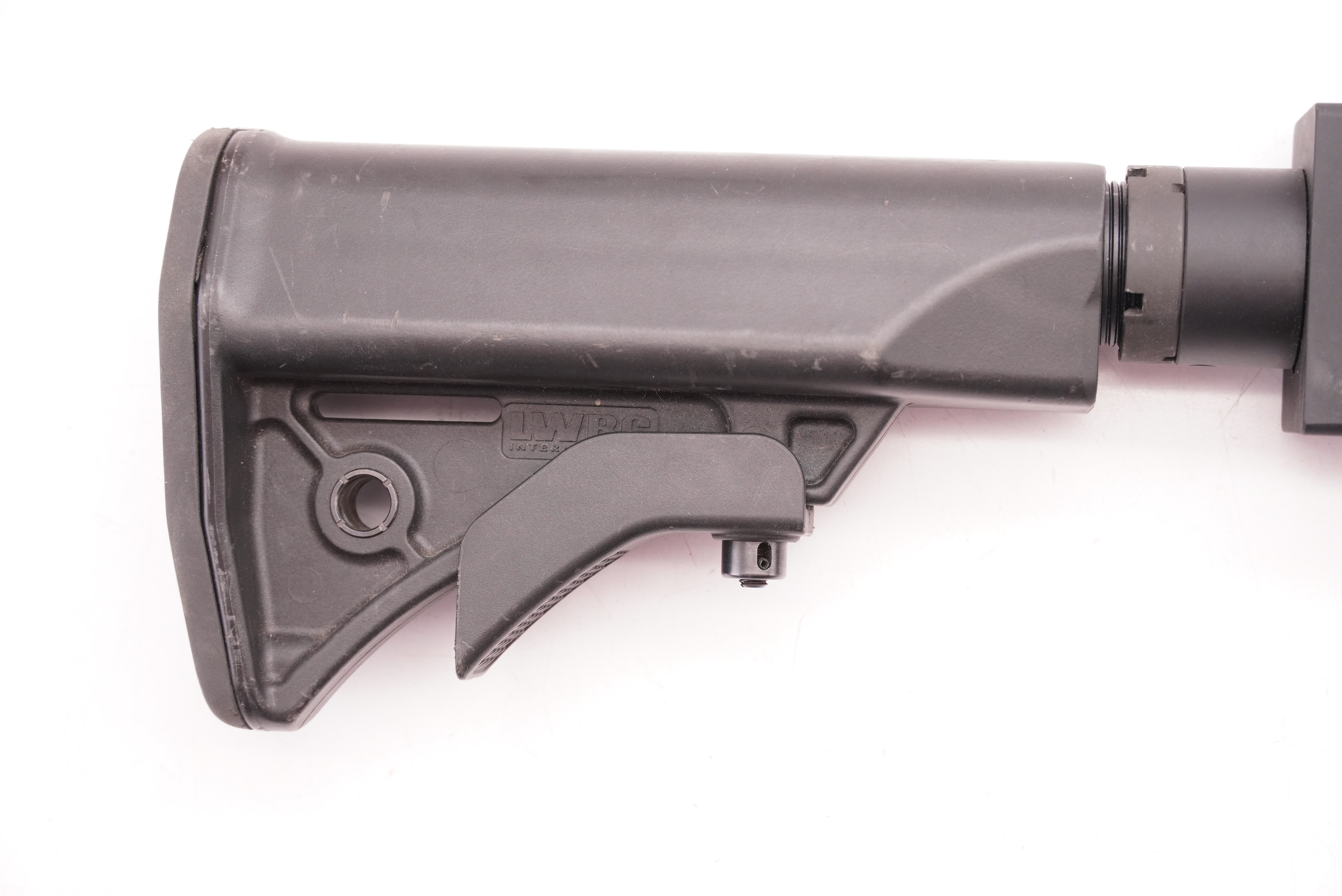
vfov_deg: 20.2
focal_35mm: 68
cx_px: 671
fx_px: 2518
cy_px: 448
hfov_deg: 29.8
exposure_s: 1/125
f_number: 5.6
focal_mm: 45
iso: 1000
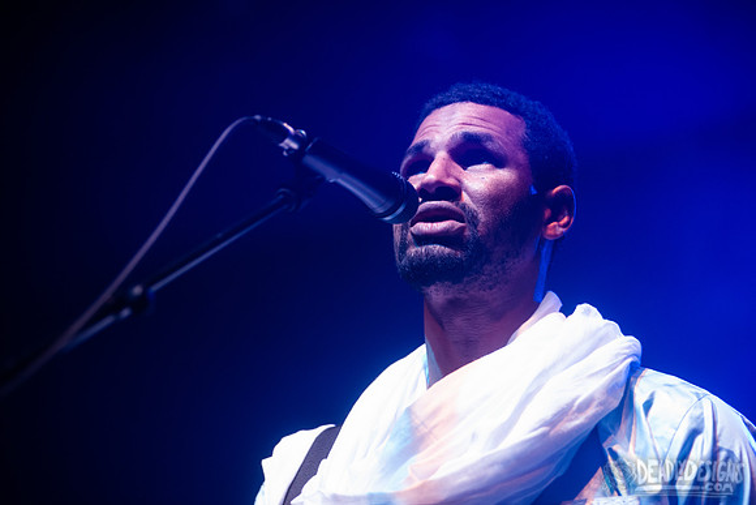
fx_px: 2310
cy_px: 252
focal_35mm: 110
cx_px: 378
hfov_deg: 18.6
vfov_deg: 12.5
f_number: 3.2
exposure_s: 1/125
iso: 2500
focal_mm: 110
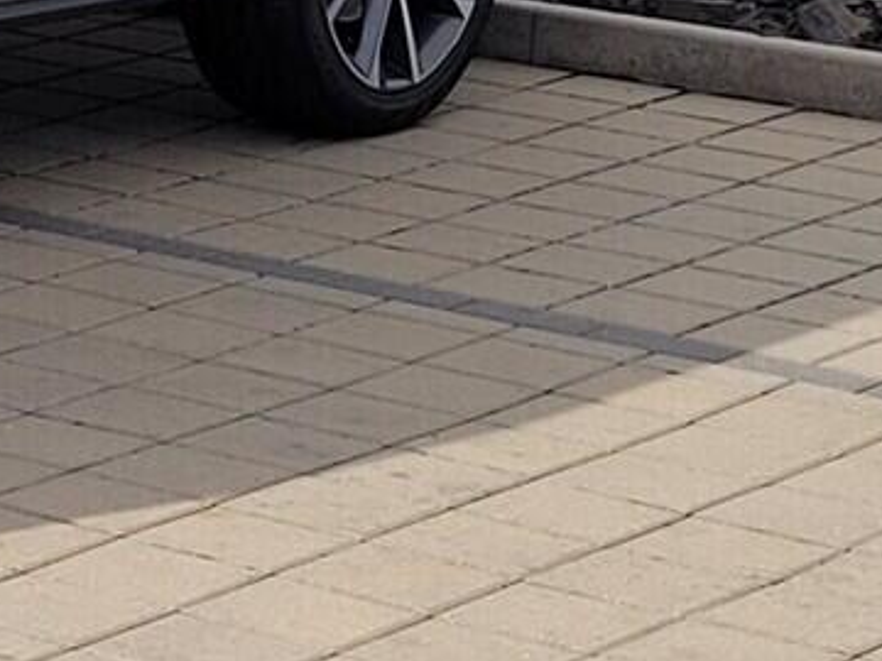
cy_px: -463
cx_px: -784
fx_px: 2650
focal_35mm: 104
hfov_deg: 15.7
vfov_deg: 13.1
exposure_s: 1/2715
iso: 40
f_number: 1.8
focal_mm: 5.4
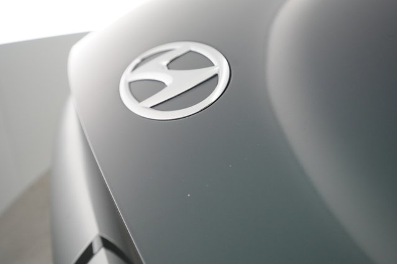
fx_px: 309
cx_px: 198
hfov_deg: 65.5
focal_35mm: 28
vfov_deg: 46.4
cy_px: 132
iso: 4000
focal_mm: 28
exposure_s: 1/100
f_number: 5.6
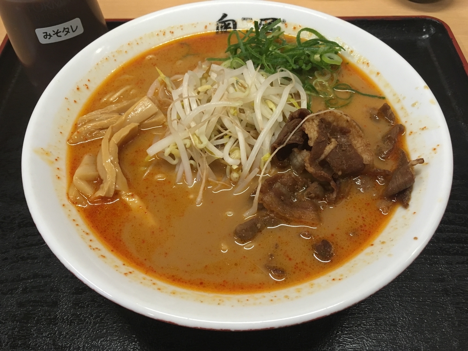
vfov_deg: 48.2
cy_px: 176
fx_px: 392
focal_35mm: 29
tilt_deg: -54.3
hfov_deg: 61.7
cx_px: 234
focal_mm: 4.15
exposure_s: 1/30
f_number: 2.2
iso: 125
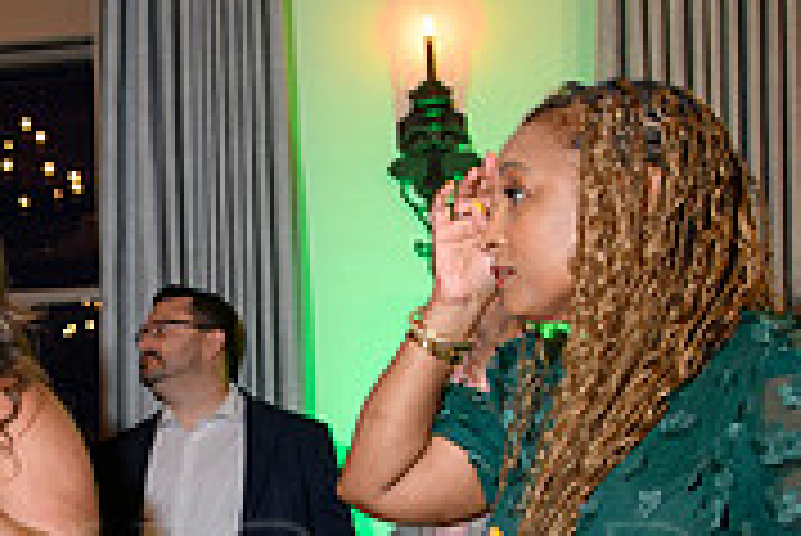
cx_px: -36
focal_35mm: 65
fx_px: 1447
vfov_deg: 20.2
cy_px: 561
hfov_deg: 28.6
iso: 640
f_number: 5.6
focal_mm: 20
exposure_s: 1/40
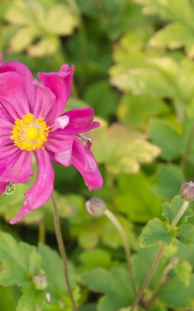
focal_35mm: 149
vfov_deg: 14.0
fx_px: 1259
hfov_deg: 8.8
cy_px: 159
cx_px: 21
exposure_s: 1/500
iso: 800
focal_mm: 55
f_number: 8
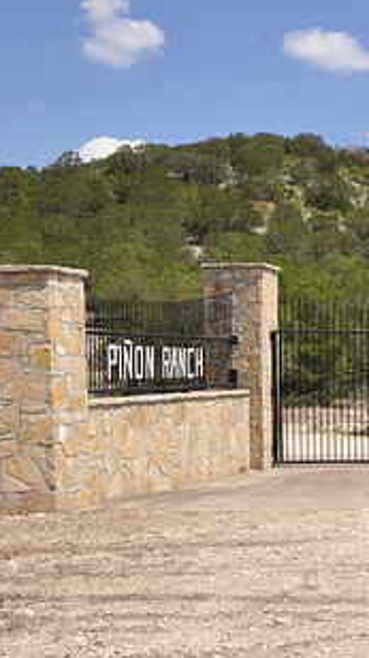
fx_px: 1132
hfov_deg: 17.5
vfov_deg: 32.2
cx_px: 459
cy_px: 407
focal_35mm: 65
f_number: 8
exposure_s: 1/250
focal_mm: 22
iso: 200
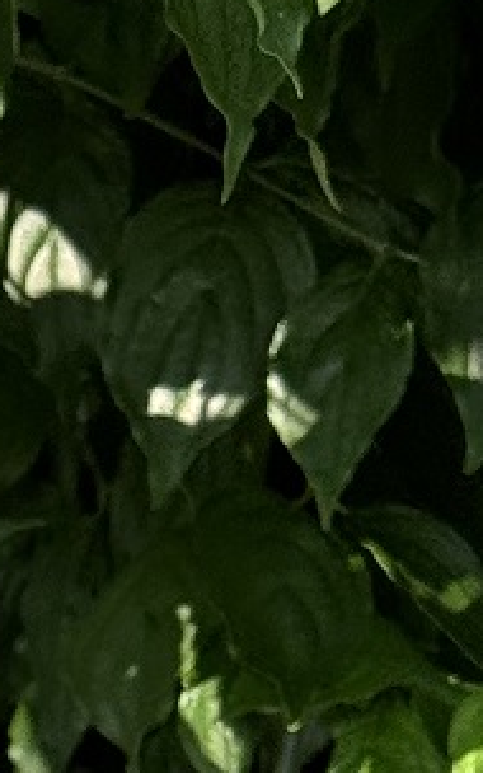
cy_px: 1752
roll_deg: +3.2
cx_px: -872
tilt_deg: -21.9
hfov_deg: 4.7
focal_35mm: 268
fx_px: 5644
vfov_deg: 7.4
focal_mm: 6.76
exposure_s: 1/1114
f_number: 1.78
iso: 64
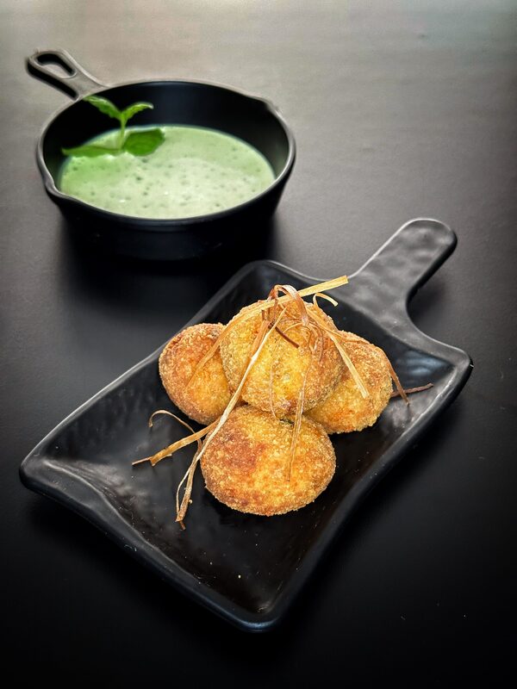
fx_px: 956
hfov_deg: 30.3
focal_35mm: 48
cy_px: 344
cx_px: 258
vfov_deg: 39.7
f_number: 1.78
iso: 250
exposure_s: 1/60
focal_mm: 6.86
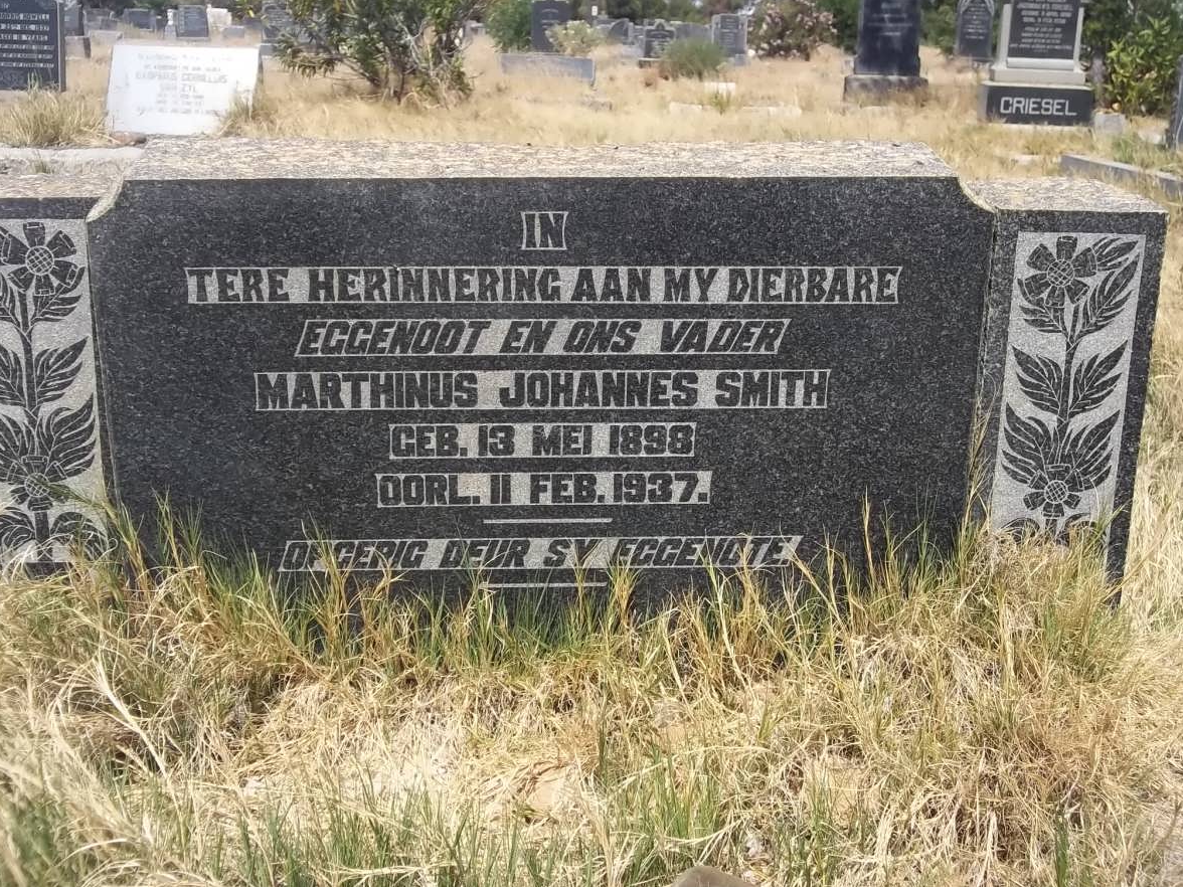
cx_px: 582
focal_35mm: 51
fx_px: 1743
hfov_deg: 37.5
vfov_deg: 28.6
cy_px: 450
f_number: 3.6
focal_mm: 8.8
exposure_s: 1/640
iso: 80
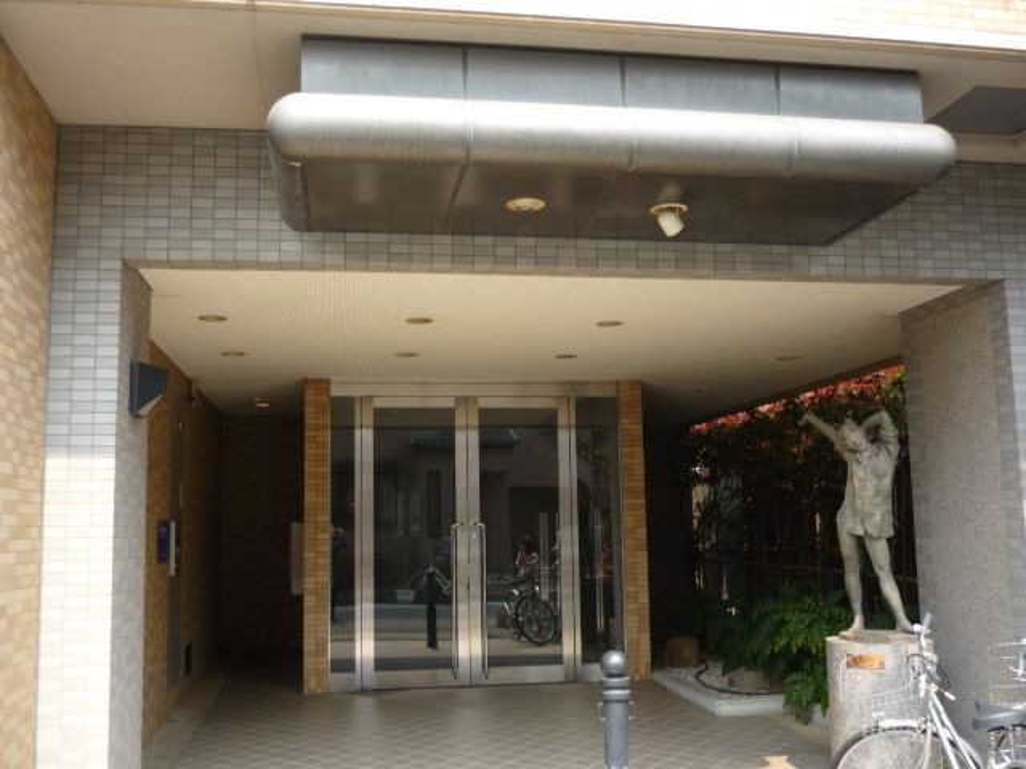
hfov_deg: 55.4
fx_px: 978
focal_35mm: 33
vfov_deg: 42.9
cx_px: 513
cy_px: 384
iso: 100
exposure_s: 1/200
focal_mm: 5.5
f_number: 2.8
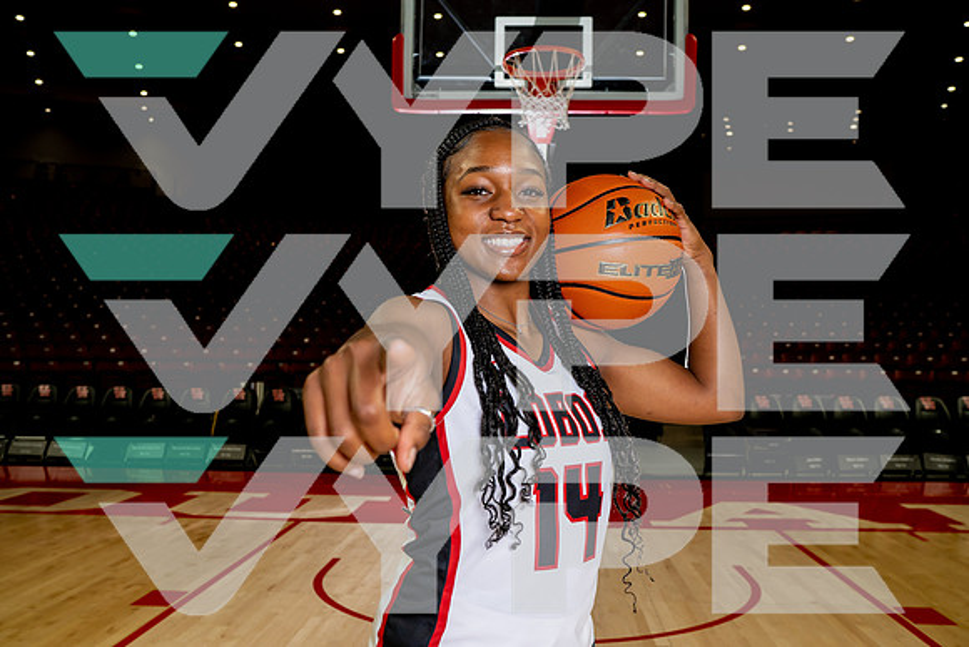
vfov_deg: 37.9
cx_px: 484
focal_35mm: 35
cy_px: 324
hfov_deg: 54.4
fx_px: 942
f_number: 6.3
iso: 250
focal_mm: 35
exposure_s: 1/250
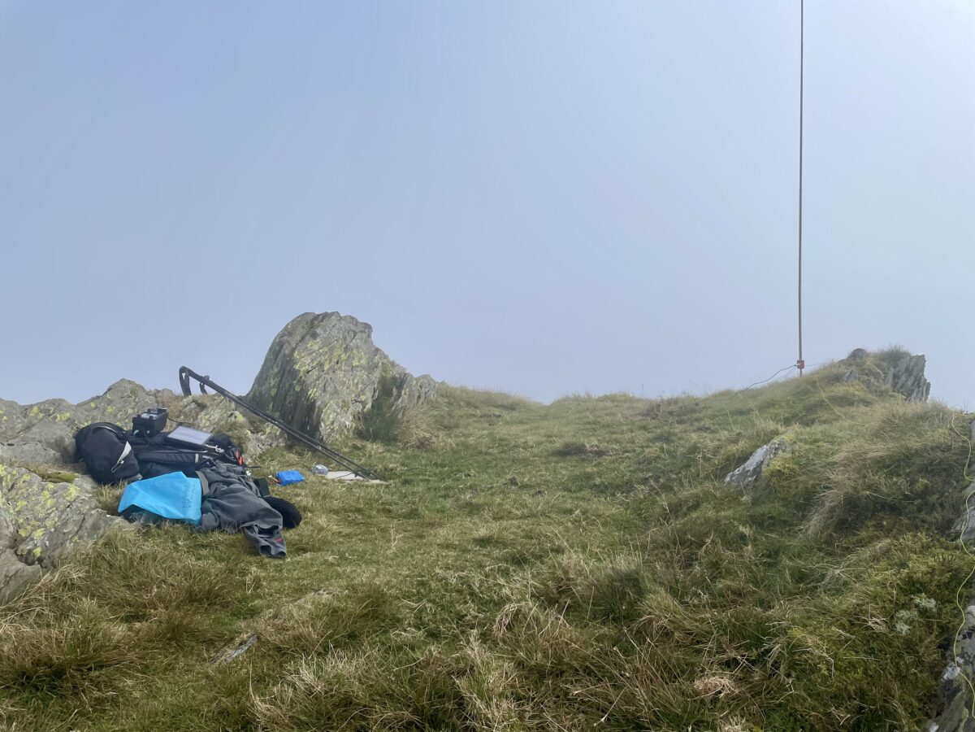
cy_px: 366
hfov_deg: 67.3
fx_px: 732
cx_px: 488
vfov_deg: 53.1
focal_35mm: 26
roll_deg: +0.6
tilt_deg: -1.9
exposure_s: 1/5814
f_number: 1.6
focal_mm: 4.2
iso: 32
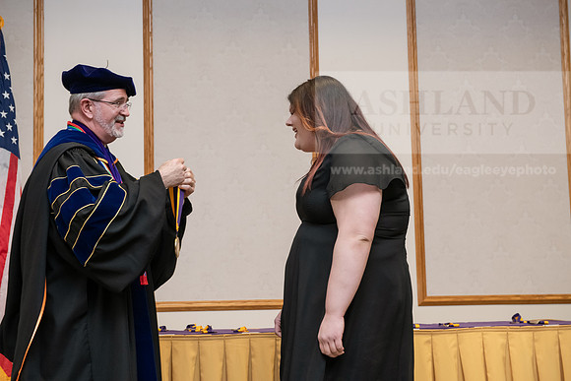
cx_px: 286
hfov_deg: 32.4
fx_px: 984
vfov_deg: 21.9
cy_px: 190
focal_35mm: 62
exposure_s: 1/200
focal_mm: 62
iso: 2000
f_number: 5.6
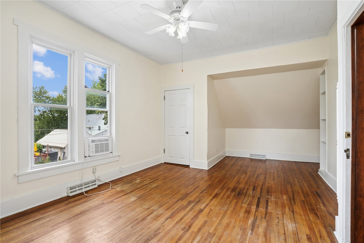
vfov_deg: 70.4
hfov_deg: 93.3
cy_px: 122
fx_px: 172
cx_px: 182
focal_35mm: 17
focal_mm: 17
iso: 640
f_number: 9
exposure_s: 1/25
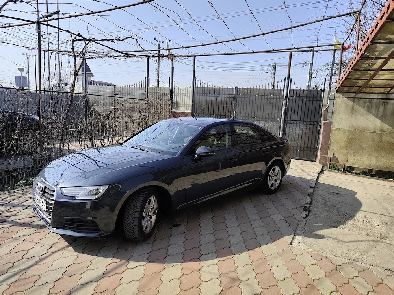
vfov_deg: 58.9
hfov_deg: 73.9
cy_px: 148
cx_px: 197
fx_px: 262
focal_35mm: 23
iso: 50
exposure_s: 1/982
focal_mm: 6.19
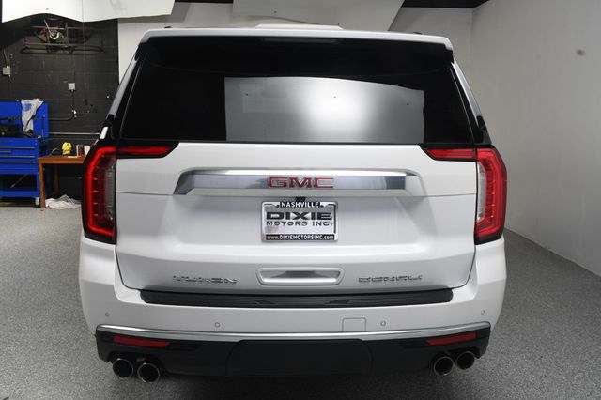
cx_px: 300
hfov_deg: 49.6
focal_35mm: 39
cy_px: 200
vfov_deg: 34.2
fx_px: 651
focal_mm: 26
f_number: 13
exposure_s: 1/160
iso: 100
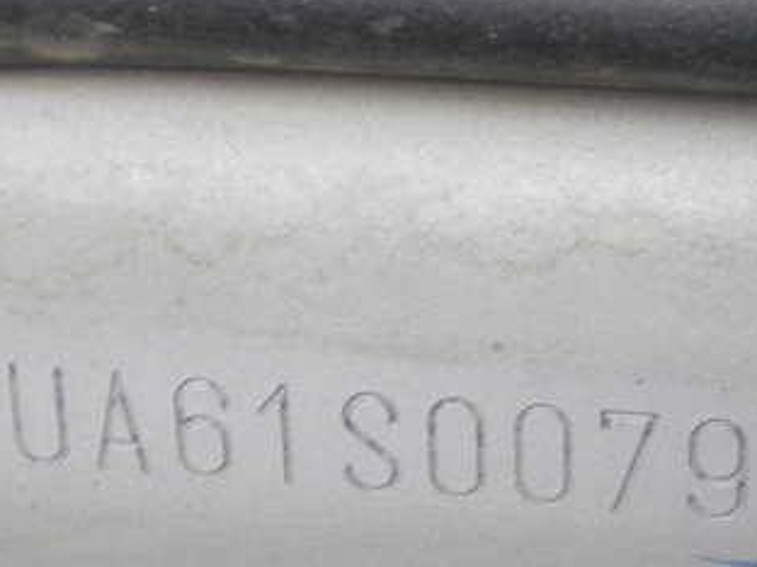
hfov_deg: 17.1
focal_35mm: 115
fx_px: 2515
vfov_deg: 12.9
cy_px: 393
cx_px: 497
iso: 80
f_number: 3.1
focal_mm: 6.3
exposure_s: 1/183
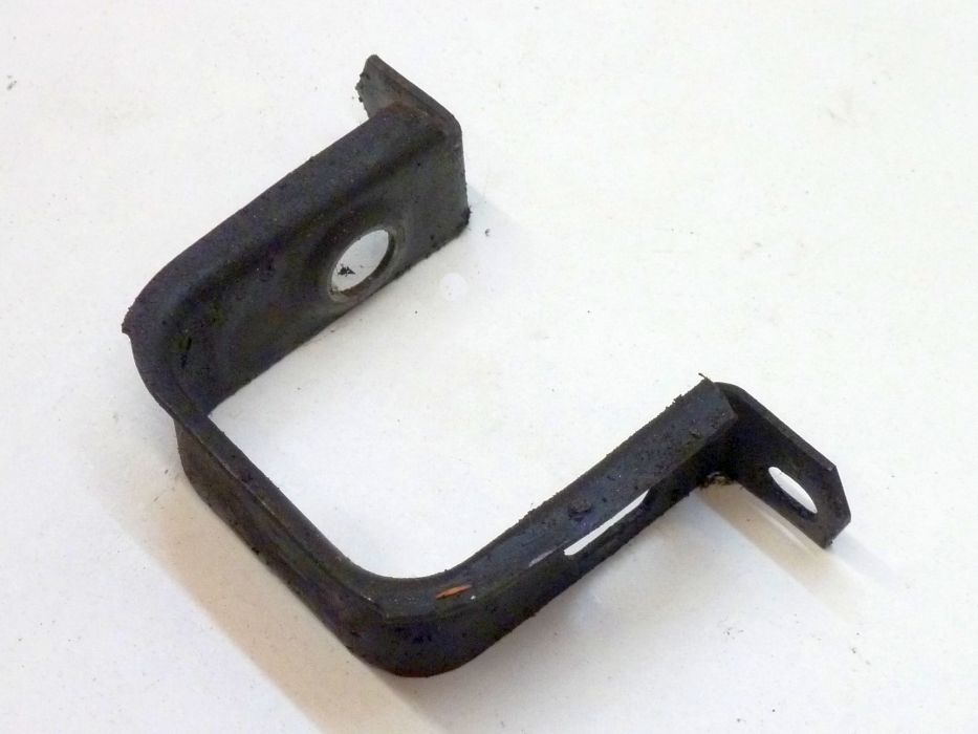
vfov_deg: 18.9
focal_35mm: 78
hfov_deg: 25.0
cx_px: 489
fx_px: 2204
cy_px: 367
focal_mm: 12.8
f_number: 4.2
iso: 400
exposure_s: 1/30
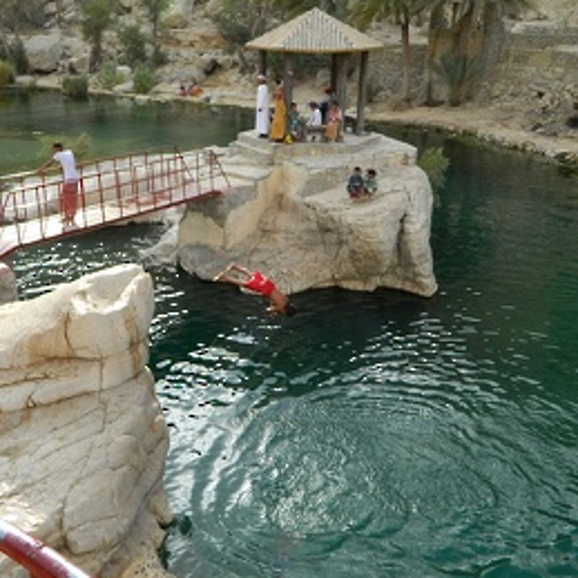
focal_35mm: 37
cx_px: 248
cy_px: 289
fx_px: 699
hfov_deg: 44.8
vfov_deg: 44.9
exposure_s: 1/320
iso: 80
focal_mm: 5.6
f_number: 3.2
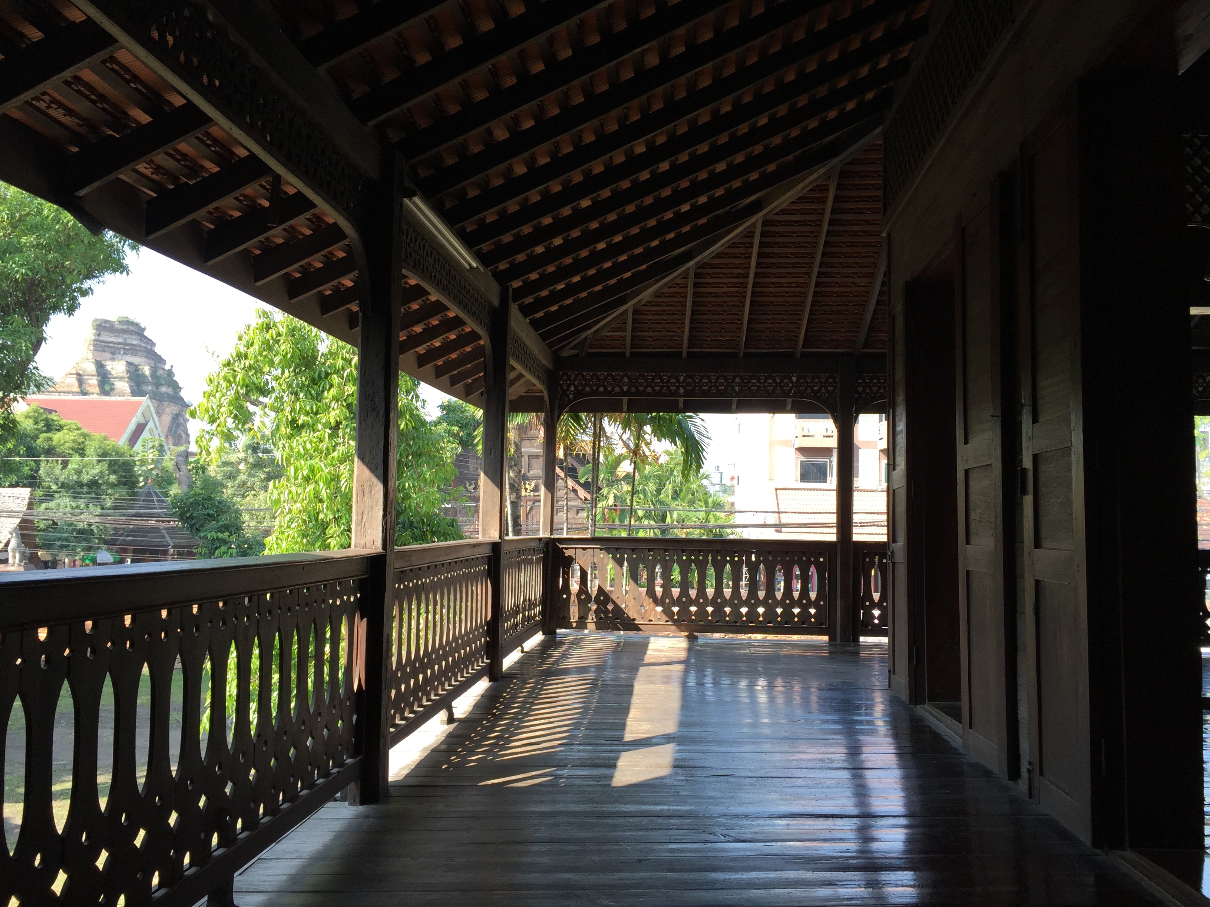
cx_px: 605
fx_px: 1014
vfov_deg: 48.2
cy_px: 454
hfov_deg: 61.7
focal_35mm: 29
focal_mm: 4.15
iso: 32
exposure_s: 1/286
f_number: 2.2
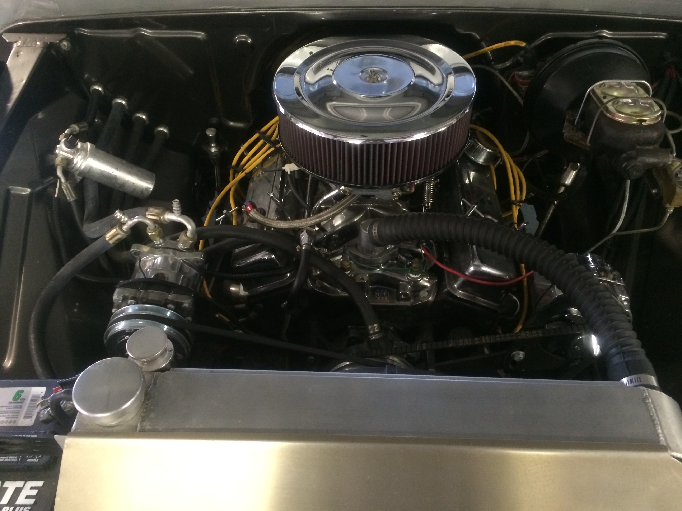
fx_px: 571
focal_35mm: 29
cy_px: 256
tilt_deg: -47.3
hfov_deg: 61.7
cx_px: 341
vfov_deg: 48.2
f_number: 2.2
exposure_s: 1/15
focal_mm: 4.15
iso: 320
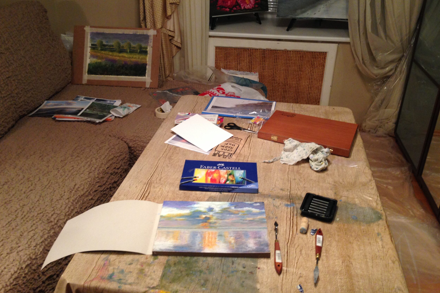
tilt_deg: -26.2
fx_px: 428
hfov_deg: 54.4
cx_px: 217
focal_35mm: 35
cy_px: 130
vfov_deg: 37.8
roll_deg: -0.5
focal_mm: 4.12
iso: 125
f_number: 2.4
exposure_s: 1/20
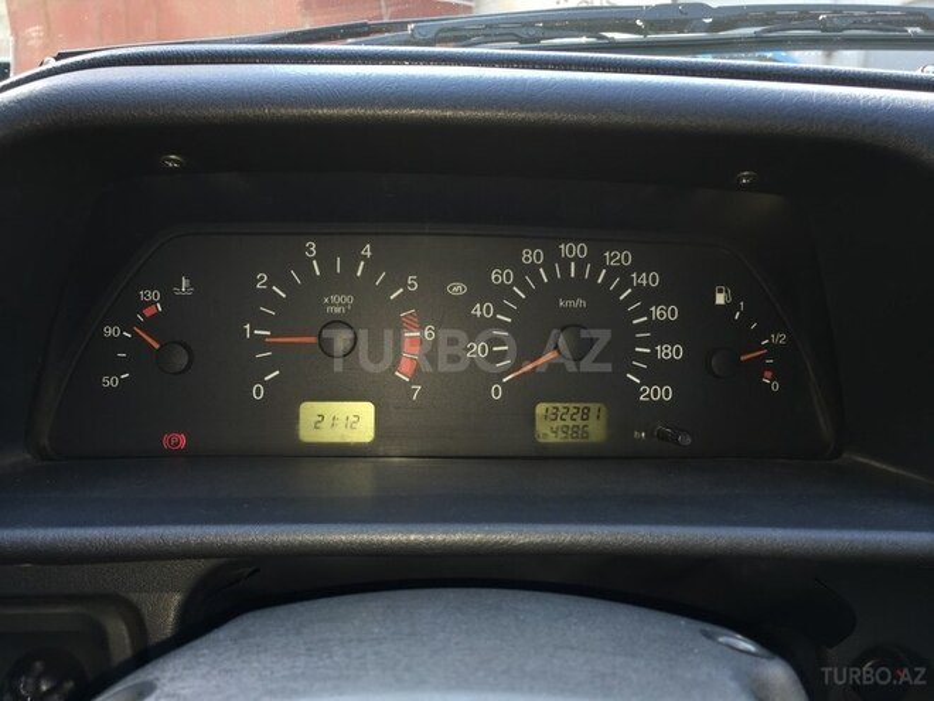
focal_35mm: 29
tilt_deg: -13.9
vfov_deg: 48.2
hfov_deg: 61.7
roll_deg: -0.9
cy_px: 350
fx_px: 782
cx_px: 467
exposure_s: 1/64
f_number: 2.2
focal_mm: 4.15
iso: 32
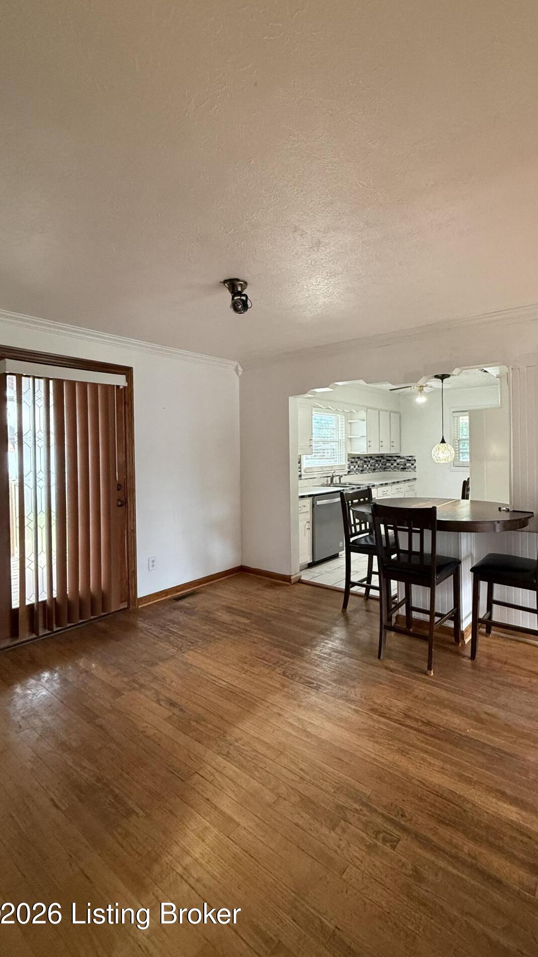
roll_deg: -0.1
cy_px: 458
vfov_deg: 99.3
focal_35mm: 16
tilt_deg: +1.0
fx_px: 406
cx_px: 353
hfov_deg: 65.5
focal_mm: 2.22
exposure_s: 1/60
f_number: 2.2
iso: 500
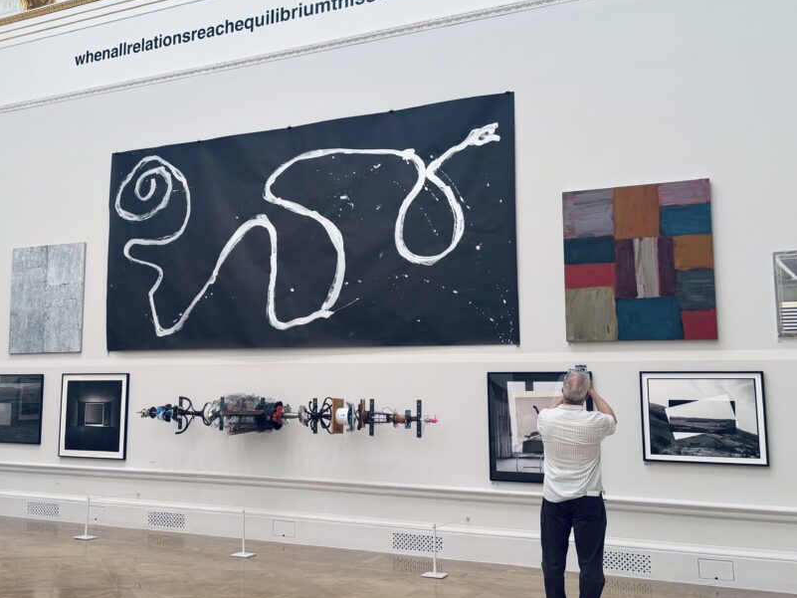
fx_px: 875
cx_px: 278
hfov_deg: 48.3
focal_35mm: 38
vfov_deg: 37.7
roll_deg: -0.7
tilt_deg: +7.7
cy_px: 283
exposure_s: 1/275
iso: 50
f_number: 1.6
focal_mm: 5.96
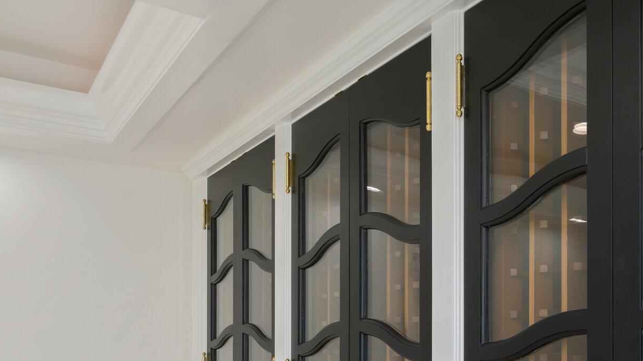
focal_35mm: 37
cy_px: 326
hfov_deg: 52.7
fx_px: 631
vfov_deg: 30.5
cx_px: 443
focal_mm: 21
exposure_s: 1/50
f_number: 9
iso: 200
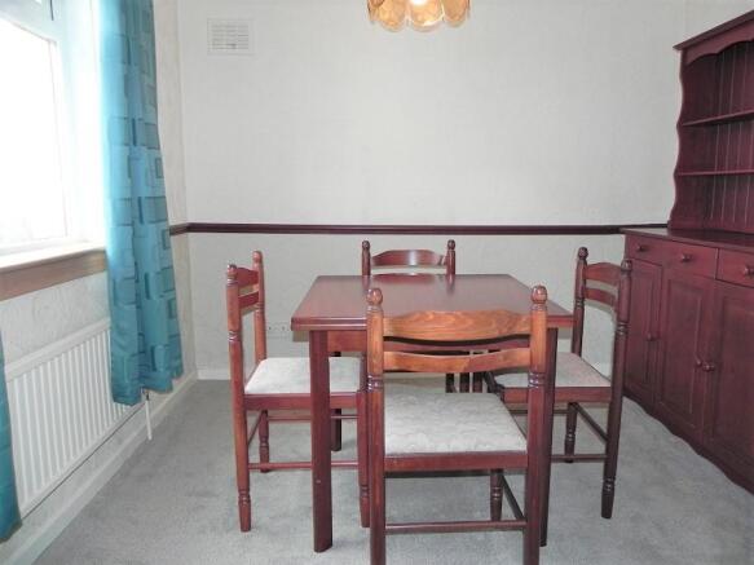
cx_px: 377
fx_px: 566
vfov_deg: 53.0
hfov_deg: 67.3
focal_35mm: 26
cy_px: 282
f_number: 2.8
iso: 200
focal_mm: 4.6
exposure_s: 1/30
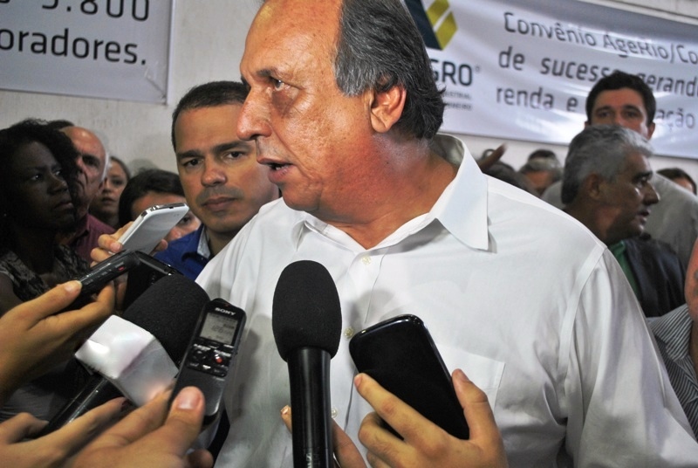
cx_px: 349
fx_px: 699
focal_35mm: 36
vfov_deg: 37.0
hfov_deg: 53.1
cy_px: 234
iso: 450
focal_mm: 24
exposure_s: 1/80
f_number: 4
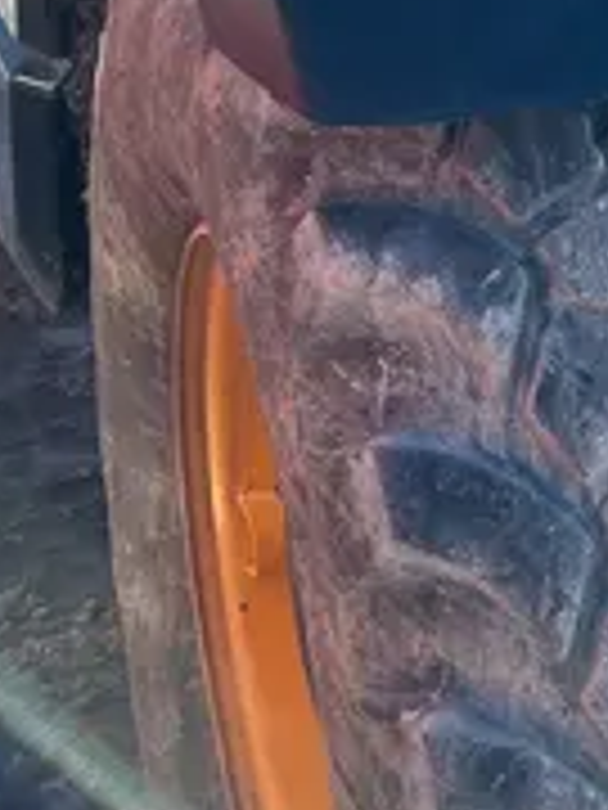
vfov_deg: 17.4
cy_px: -259
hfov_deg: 13.2
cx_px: 919
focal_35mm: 106
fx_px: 2482
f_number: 1.5
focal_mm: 5.7
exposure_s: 1/1779
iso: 50
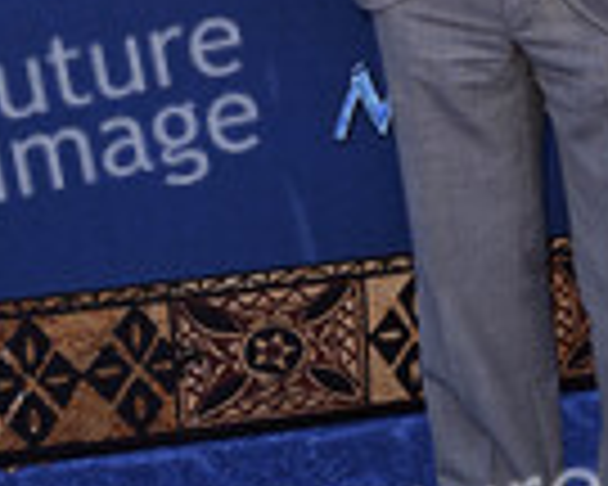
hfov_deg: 16.3
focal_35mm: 117
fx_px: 2105
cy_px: -99
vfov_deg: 12.8
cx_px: 518
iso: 500
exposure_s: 1/250
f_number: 6.3
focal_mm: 42
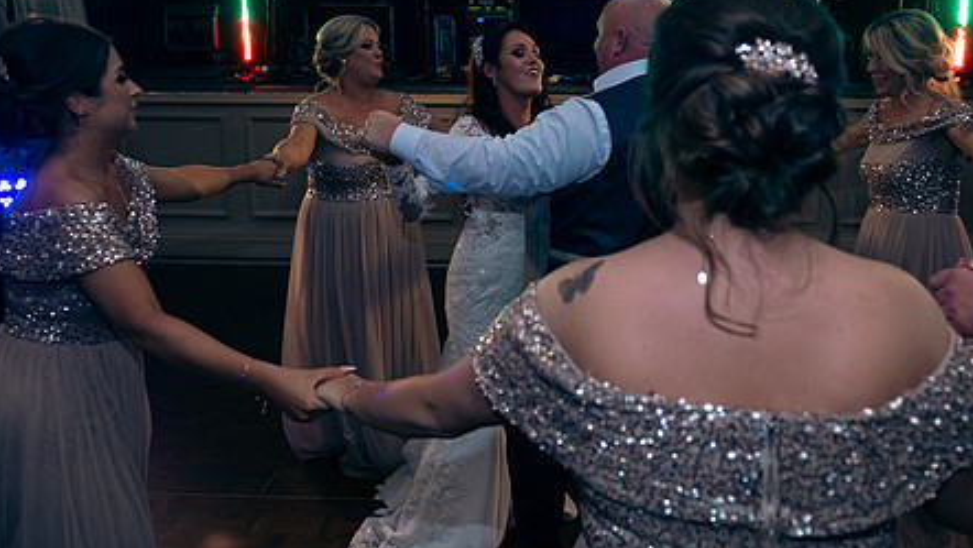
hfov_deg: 59.2
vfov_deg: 35.4
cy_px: 186
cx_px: 559
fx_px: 852
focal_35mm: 33
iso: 640
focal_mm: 24
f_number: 3.5
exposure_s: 1/160
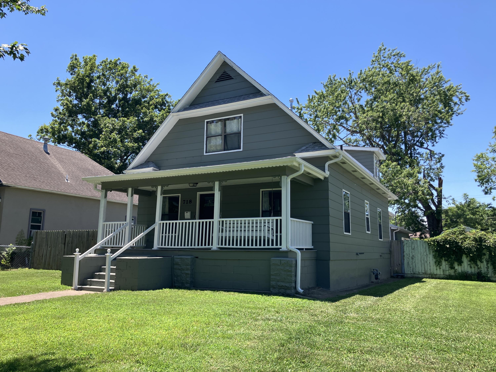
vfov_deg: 49.7
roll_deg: -0.8
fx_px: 401
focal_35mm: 28
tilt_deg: +10.1
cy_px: 186
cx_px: 248
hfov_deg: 63.4
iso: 32
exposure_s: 1/934
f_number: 1.8
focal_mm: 3.99
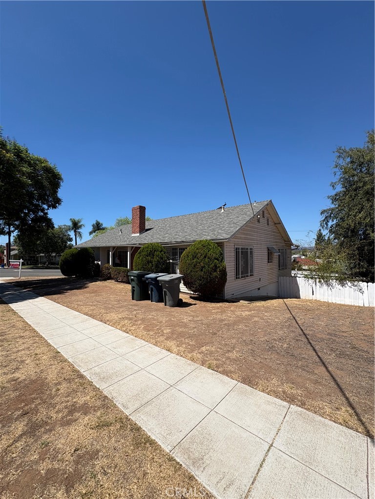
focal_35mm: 14
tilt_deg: +1.1
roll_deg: +0.1
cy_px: 250
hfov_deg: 85.7
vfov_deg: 102.1
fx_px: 202
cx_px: 188
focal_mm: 2.22
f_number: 2.2
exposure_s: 1/1789
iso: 50
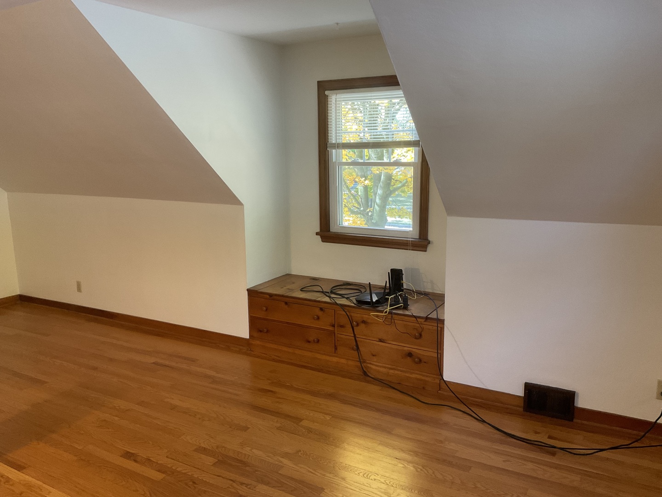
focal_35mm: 29
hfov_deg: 61.7
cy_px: 248
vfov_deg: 48.2
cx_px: 331
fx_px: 555
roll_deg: -0.3
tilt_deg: -11.2
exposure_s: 1/60
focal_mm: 3
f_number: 1.8
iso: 100
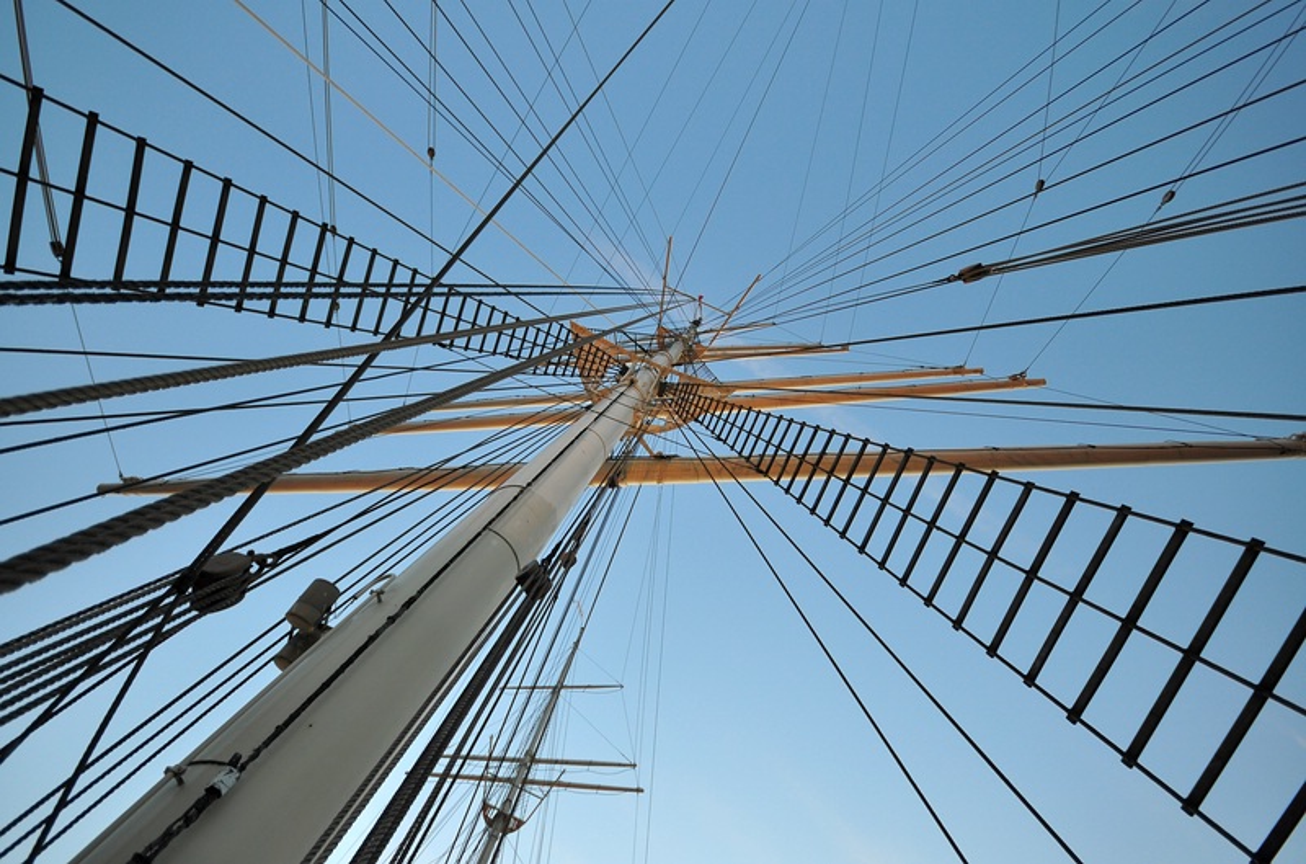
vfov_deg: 77.0
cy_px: 432
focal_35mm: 15
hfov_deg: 100.5
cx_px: 653
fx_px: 543
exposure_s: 1/30
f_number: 4
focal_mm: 10
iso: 220
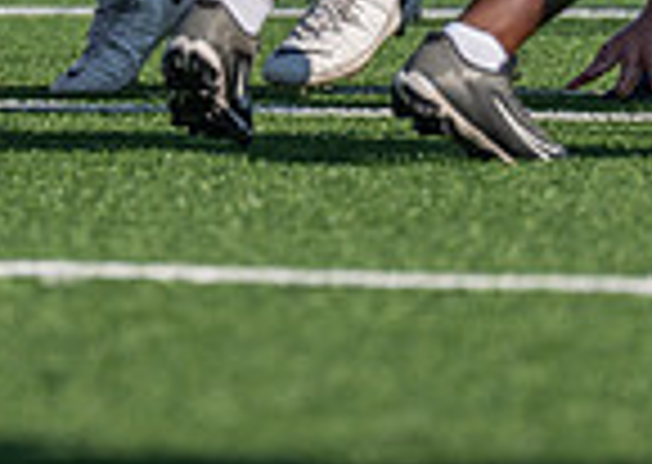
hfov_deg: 2.1
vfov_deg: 1.5
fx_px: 17540
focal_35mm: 949
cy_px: -302
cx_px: 80
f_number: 2.8
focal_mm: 200
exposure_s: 1/2500
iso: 100
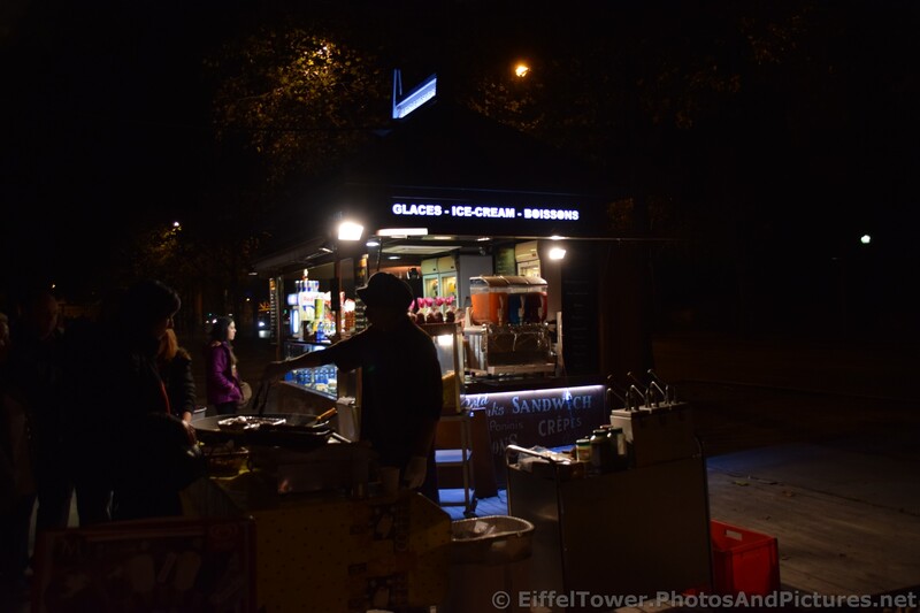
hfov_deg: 57.2
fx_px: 843
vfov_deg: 40.0
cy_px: 306
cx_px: 460
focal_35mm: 33
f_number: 4
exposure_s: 1/60
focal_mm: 22
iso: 640
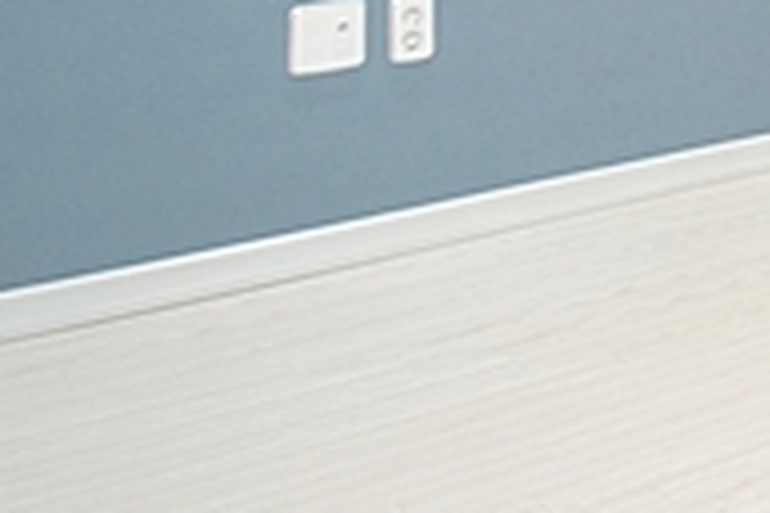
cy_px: -356
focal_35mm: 70
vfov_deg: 16.8
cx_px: 1180
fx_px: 1497
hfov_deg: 22.9
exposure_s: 1/25
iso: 800
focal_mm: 10
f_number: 9
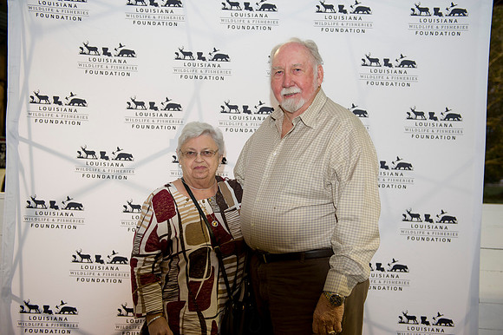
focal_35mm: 44
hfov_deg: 44.5
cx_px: 252
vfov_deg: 30.5
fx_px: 614
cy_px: 168
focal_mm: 44
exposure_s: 1/125
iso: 800
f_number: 3.2
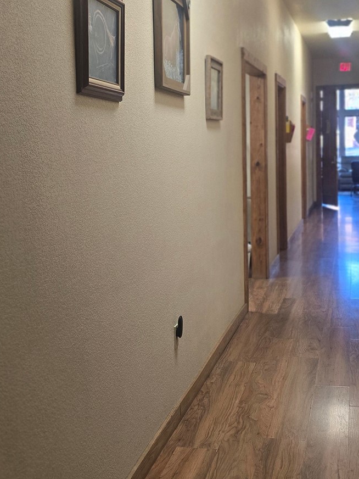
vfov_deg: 35.5
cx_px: 189
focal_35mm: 54
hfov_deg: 27.0
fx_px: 747
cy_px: 198
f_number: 1.7
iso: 160
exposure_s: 1/120
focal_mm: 6.3
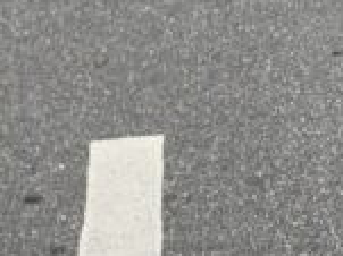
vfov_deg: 11.5
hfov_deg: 12.2
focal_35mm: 122
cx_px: 872
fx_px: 1208
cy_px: -159
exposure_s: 1/1978
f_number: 1.8
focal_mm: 5.4
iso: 25
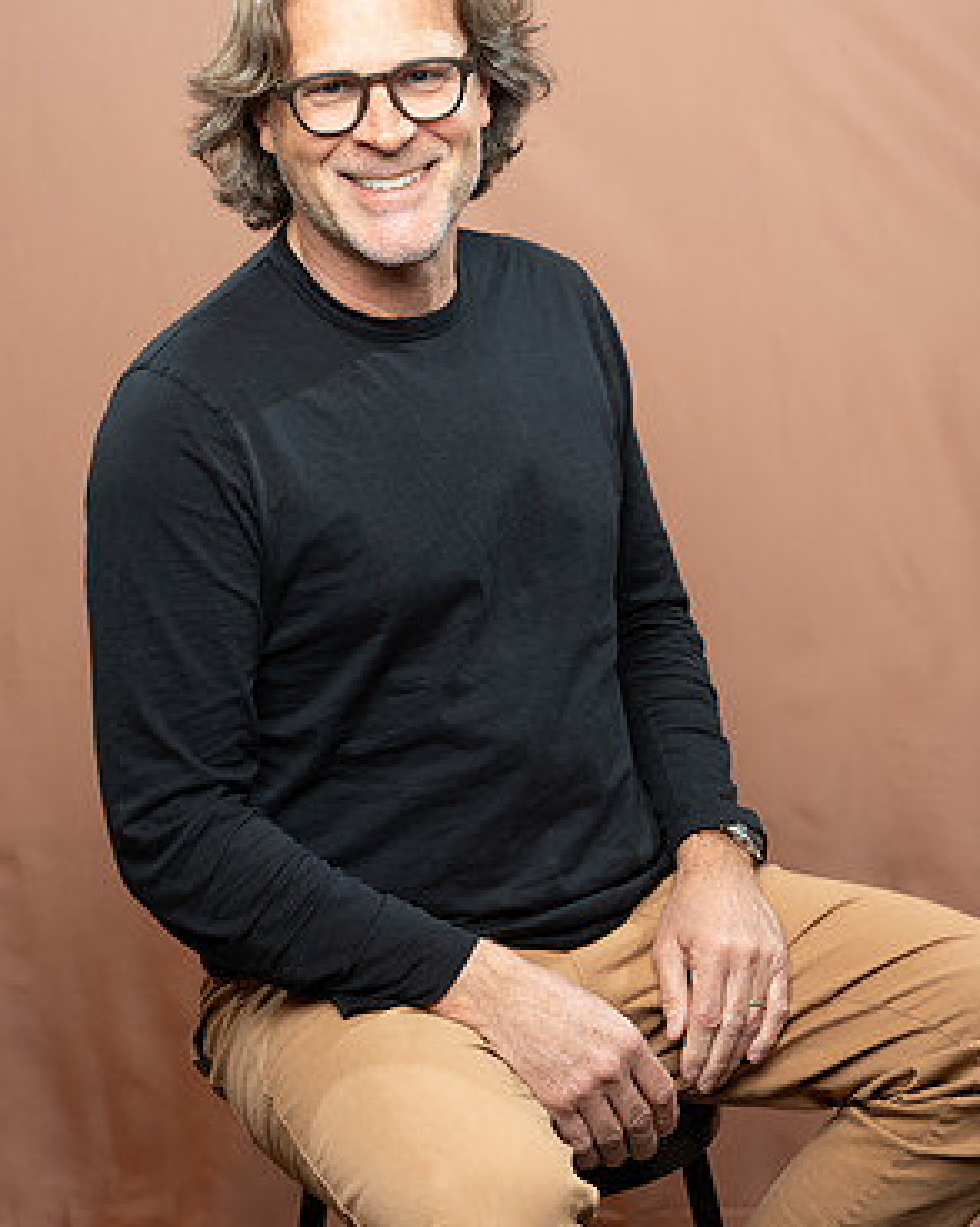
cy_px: 543
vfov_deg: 27.1
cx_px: 493
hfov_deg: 21.8
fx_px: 2540
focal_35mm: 70
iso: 320
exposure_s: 1/160
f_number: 4
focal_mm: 61
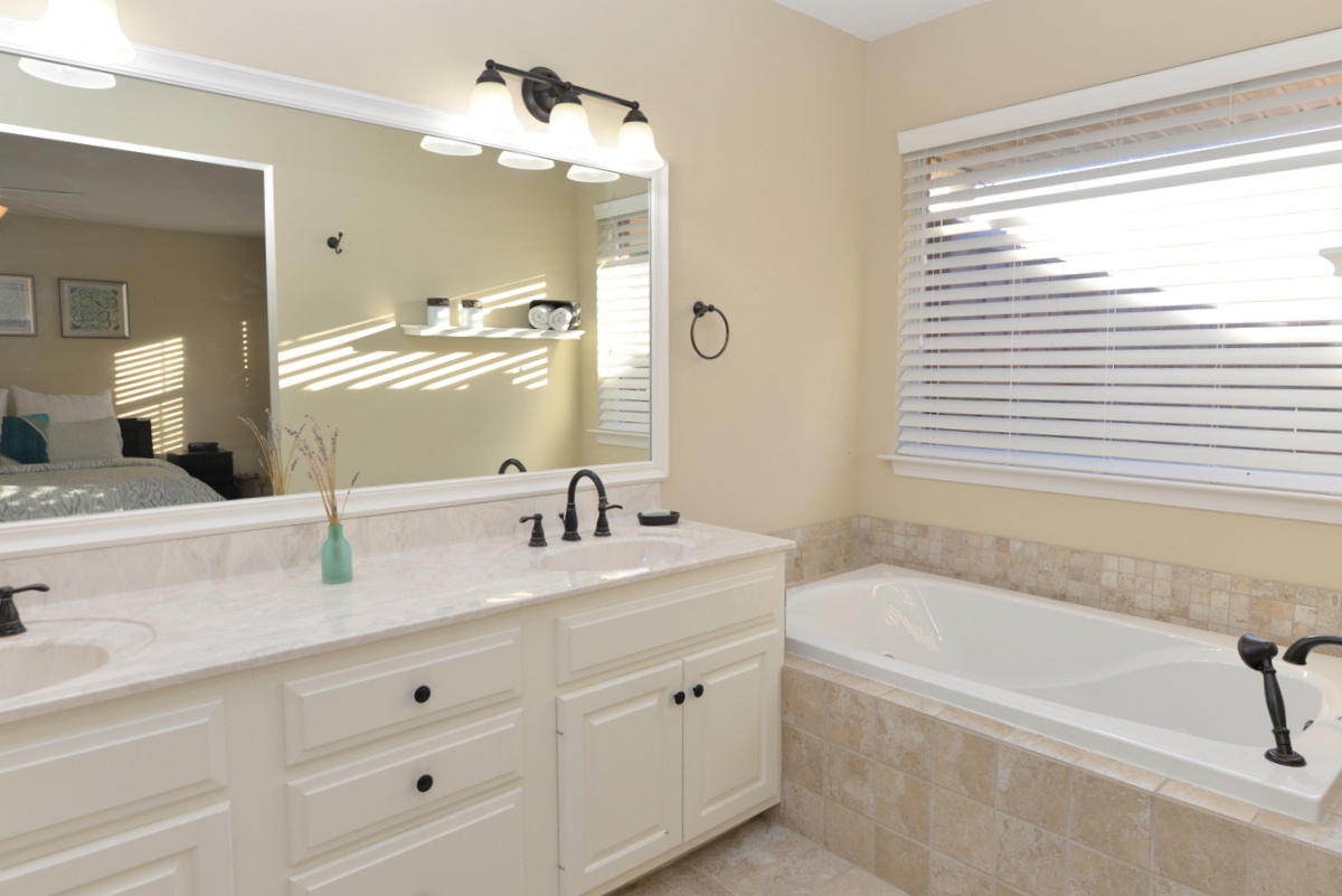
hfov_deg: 78.6
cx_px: 671
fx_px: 820
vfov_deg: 57.3
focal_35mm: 22
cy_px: 448
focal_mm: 22
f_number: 5
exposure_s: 1/100
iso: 200
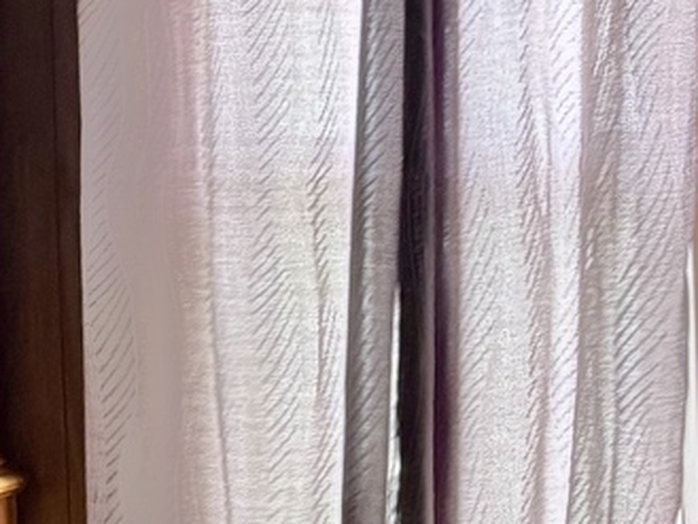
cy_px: 64
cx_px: -528
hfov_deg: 16.1
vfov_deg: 14.0
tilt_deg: +0.7
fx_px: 2118
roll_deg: +1.5
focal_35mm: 105
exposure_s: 1/47
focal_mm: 6.76
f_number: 1.78
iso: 800
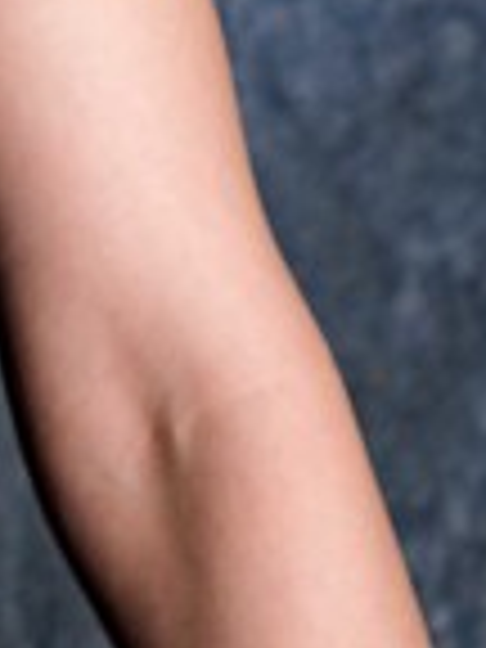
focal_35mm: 355
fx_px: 6645
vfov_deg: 5.4
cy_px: -736
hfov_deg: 4.1
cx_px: -868
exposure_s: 1/250
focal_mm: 30
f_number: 2.8
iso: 200
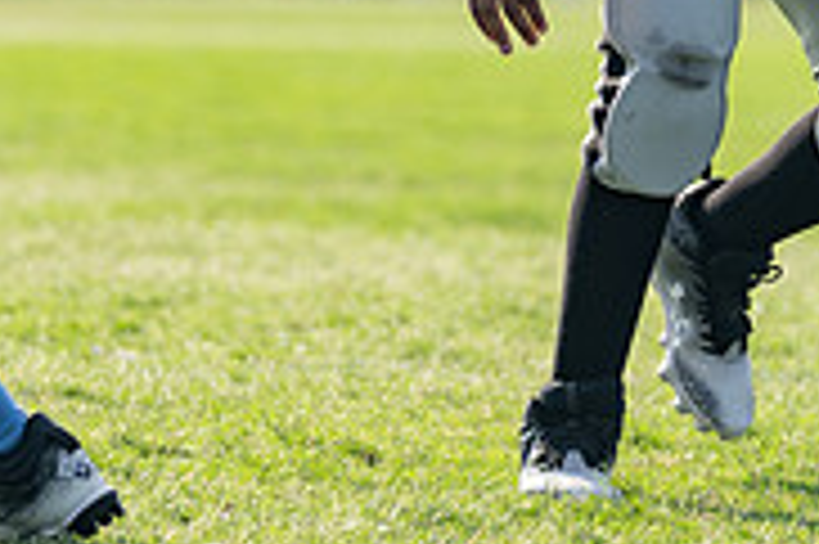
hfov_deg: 4.5
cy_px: -169
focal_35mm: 460
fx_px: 10455
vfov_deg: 3.0
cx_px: 612
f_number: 3.5
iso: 100
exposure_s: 1/1000
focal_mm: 144
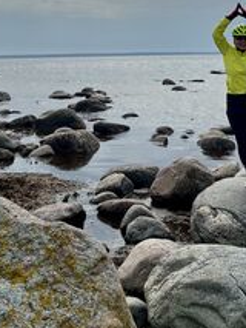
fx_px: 577
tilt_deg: +9.3
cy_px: -40
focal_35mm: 61
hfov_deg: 23.9
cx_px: 167
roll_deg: +1.0
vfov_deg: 28.5
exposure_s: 1/5848
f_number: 1.6
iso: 50
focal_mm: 5.1
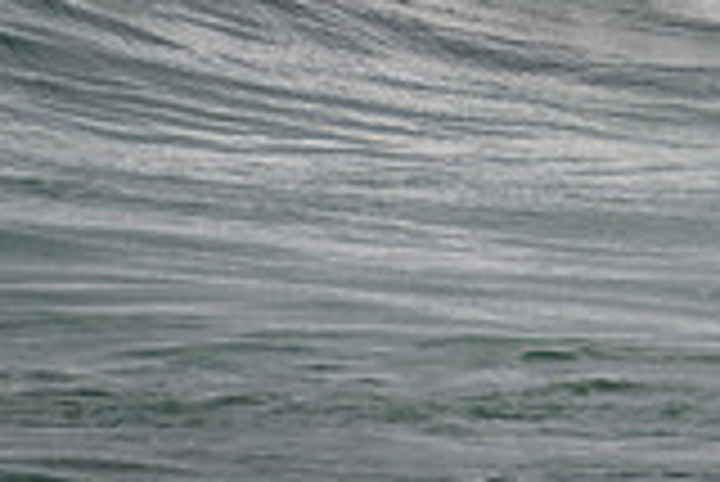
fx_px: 39835
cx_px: 1078
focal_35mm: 1990
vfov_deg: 0.7
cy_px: -395
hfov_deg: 1.0
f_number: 5.6
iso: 180
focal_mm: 400
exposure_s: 1/2000
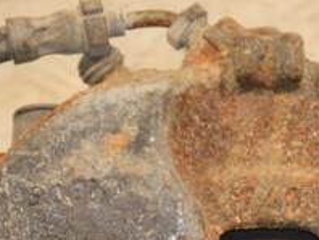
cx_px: 266
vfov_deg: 3.8
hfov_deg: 5.0
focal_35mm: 393
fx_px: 3626
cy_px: 309
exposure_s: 1/100
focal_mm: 90
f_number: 5.6
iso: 800
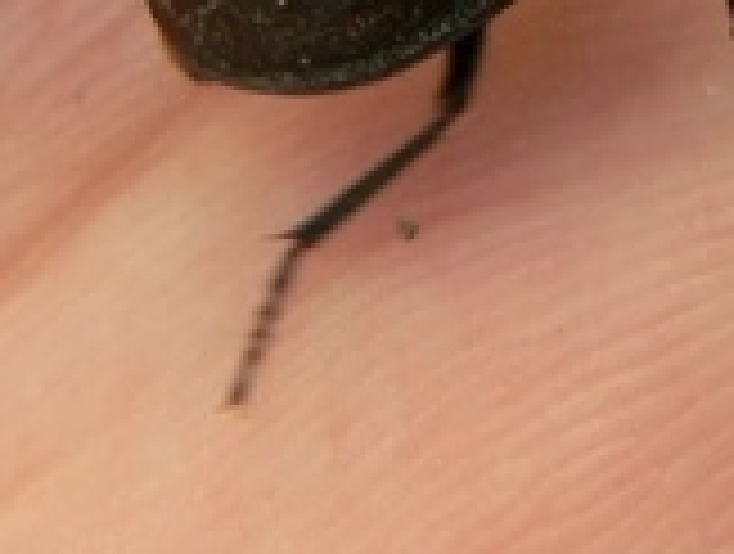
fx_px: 4994
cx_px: 563
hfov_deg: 8.4
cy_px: -333
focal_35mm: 235
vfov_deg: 6.3
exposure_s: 1/125
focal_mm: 9.9
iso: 80
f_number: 3.3
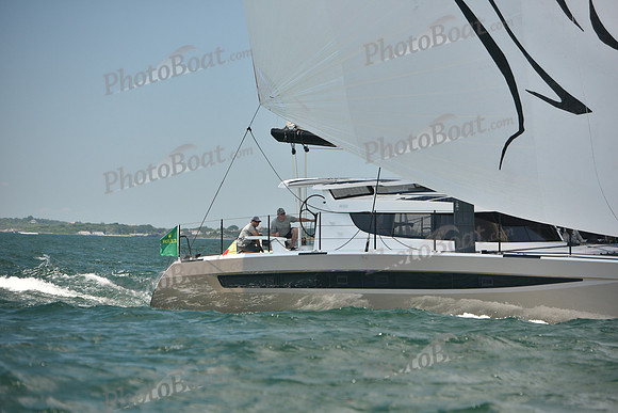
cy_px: 206
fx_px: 2318
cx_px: 309
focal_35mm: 135
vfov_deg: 10.2
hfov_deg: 15.2
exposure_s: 1/1250
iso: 320
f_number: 4.5
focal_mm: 135
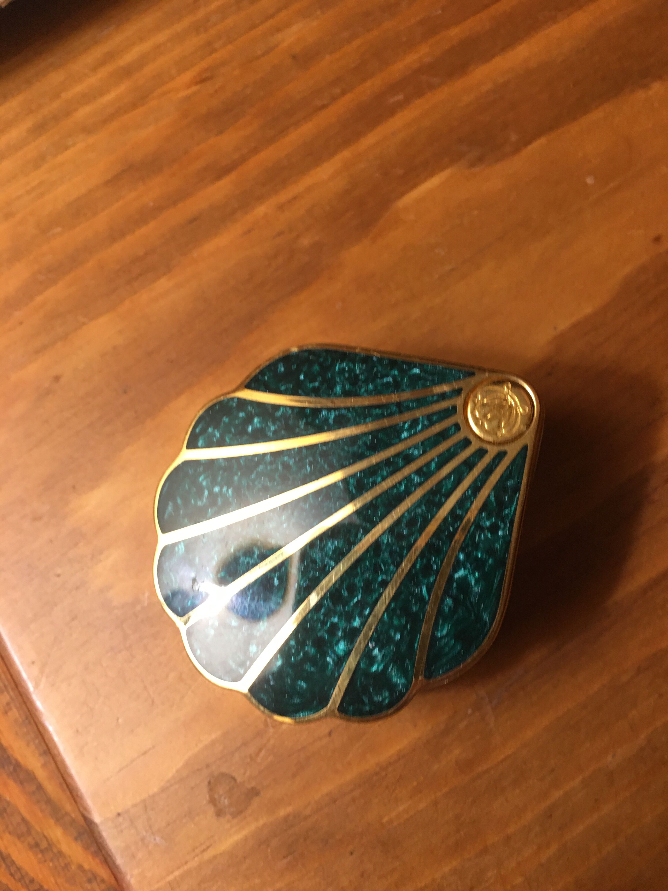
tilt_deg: -76.8
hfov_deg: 48.2
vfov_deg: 61.7
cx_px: 334
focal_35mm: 29
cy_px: 446
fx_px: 746
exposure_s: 1/17
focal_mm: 4.15
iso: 64
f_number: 2.2
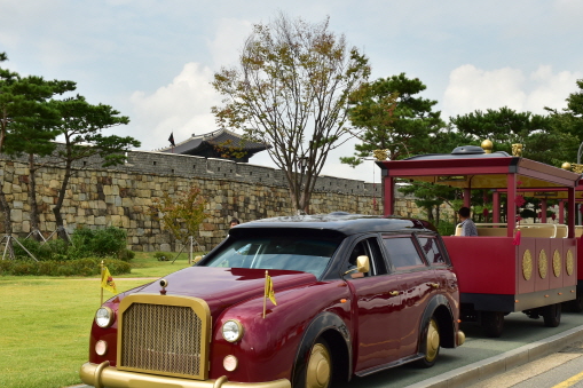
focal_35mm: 55
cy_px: 209
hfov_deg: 36.1
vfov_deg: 24.6
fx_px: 890
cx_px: 348
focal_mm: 40
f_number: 22
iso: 800
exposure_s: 1/200
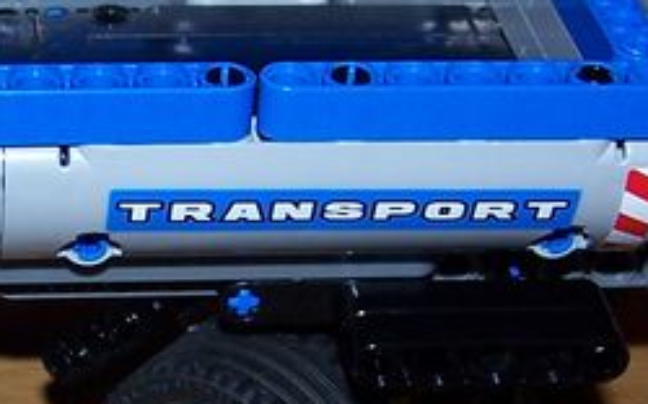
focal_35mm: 129
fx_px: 2277
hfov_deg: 16.0
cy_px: 280
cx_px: 70
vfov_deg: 10.1
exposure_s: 1/60
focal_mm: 6.3
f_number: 2.8
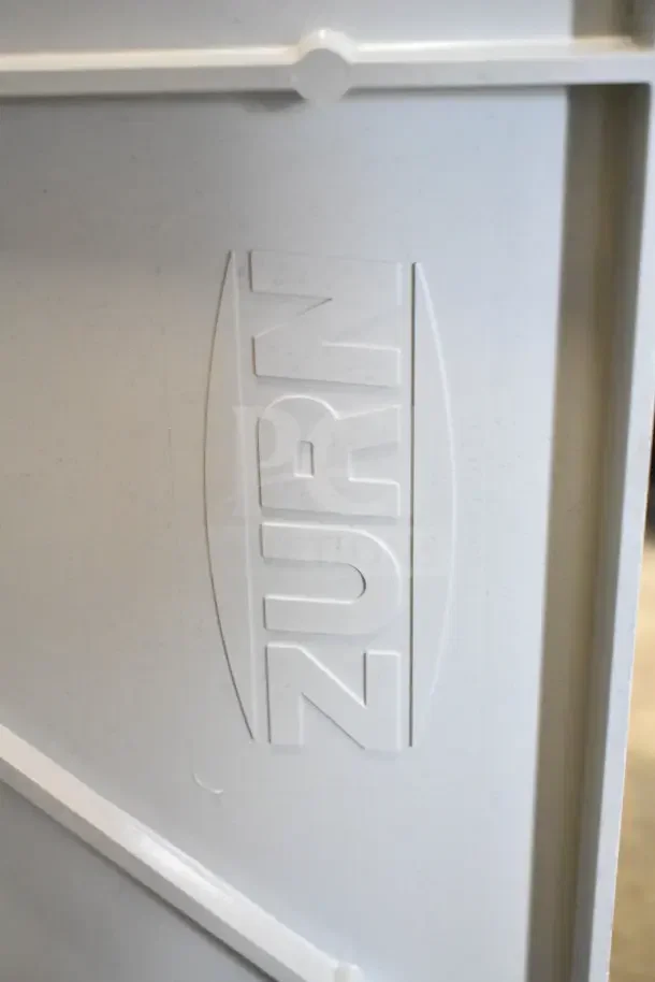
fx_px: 1473
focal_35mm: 54
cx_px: 328
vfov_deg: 36.9
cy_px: 491
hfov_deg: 25.1
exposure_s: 1/60
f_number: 4.8
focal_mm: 36
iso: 9000
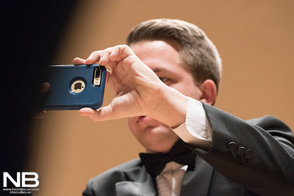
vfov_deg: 7.6
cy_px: 98
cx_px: 147
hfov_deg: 11.4
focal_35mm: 180
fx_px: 1470
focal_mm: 180
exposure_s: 1/160
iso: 12800
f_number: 6.3
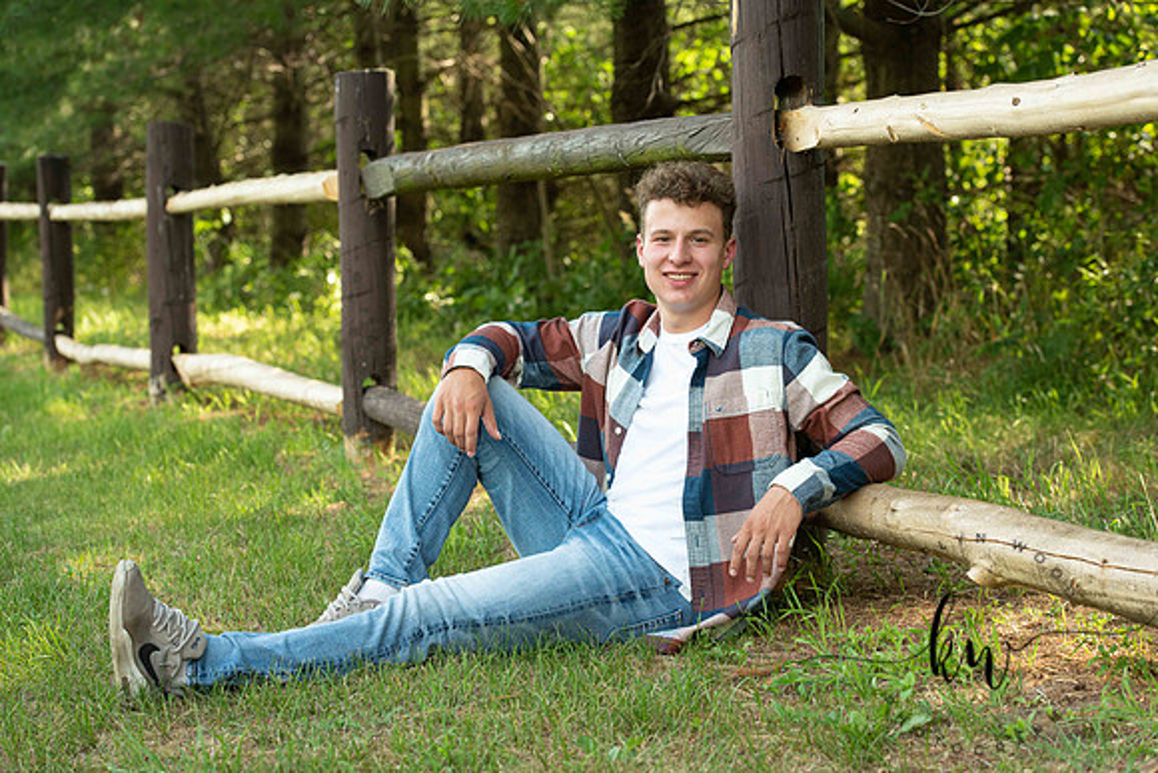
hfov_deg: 26.0
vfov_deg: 17.5
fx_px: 2509
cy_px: 386
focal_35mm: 78
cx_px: 579
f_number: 5
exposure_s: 1/200
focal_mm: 78
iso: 400
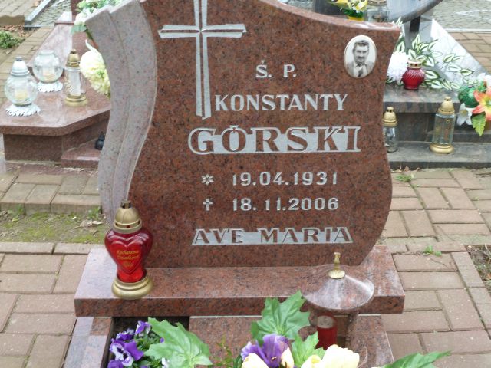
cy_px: 184
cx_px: 246
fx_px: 738
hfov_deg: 36.8
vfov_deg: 28.0
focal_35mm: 52
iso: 80
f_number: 3.8
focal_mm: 8.5
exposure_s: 1/80
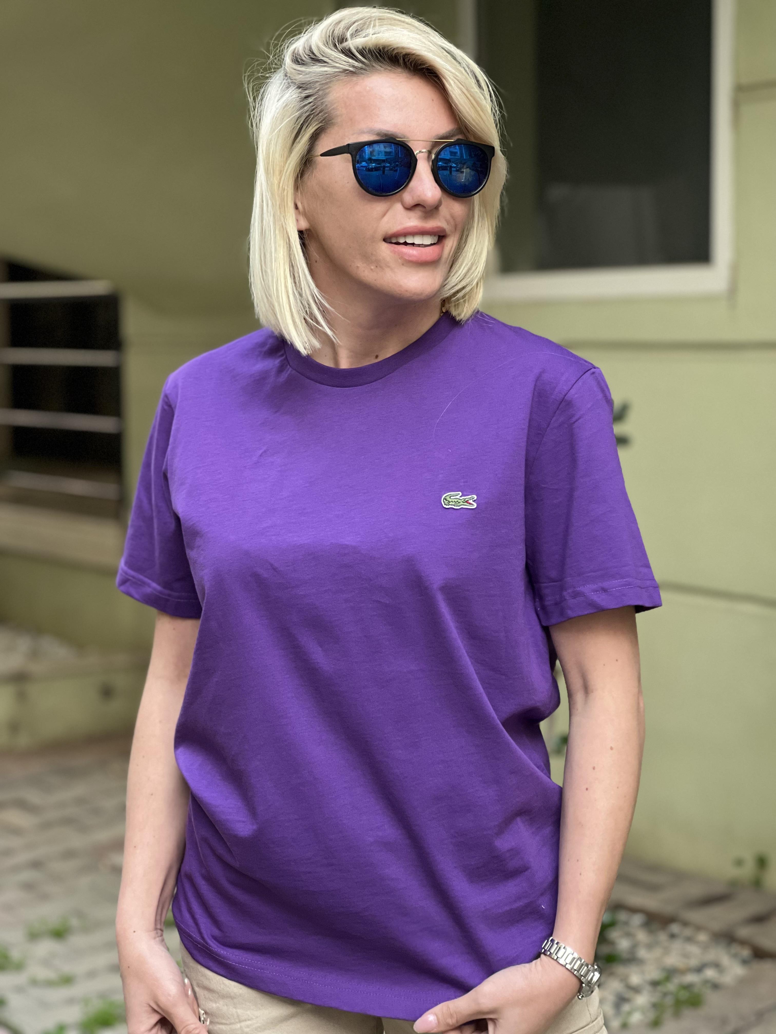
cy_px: 517
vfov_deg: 25.3
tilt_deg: -3.2
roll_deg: +0.4
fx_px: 2302
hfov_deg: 19.1
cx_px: 388
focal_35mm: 77
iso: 200
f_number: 2.8
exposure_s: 1/121
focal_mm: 9
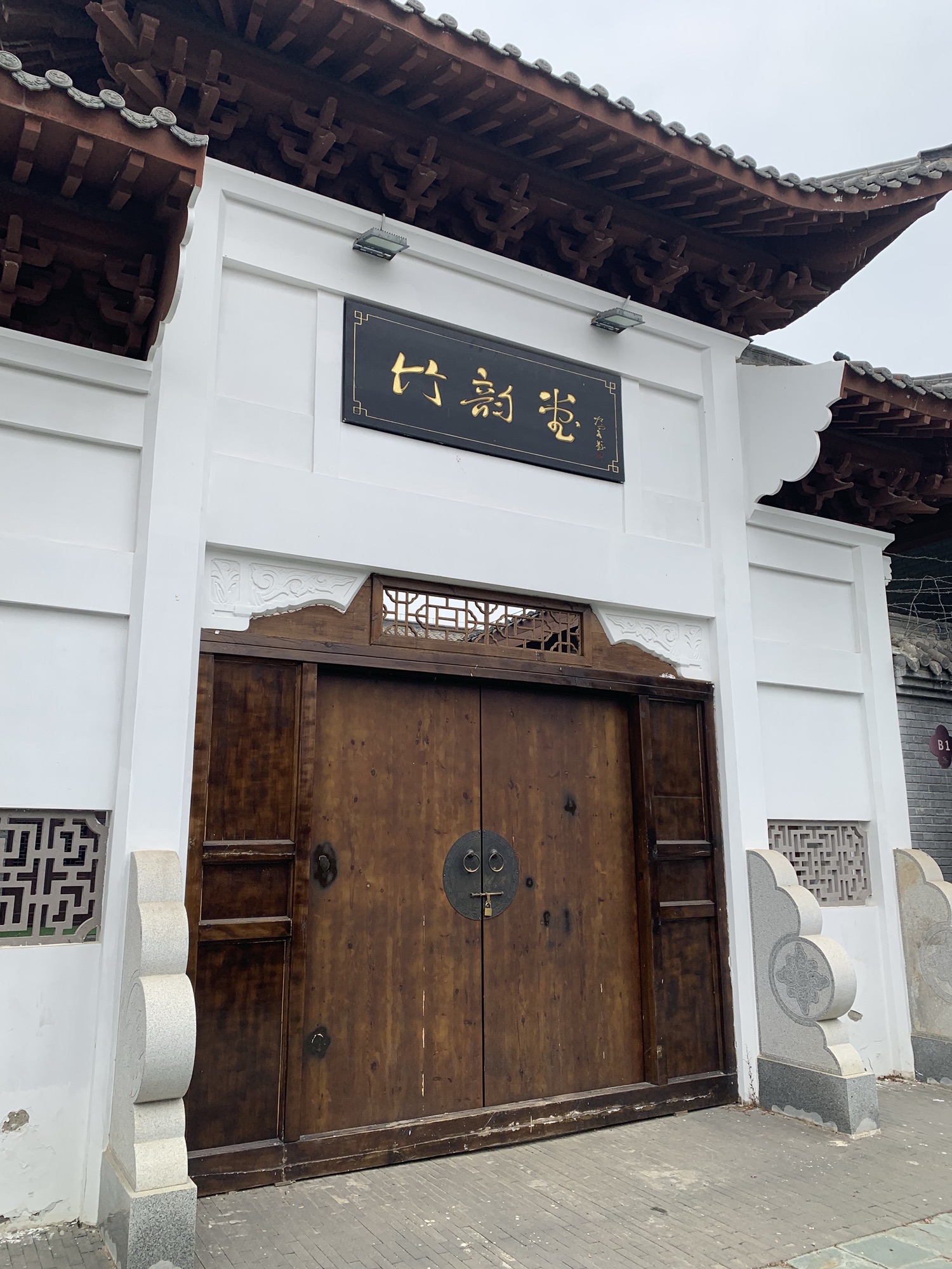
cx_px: 476
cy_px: 634
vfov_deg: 67.3
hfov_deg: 53.1
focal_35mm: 26
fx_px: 953
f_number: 1.8
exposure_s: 1/577
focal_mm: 4.25
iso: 25
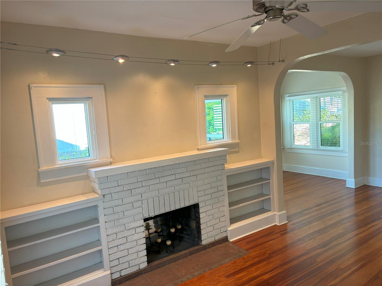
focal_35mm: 26
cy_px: 143
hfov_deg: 67.3
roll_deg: +4.3
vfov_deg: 53.1
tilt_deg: -6.5
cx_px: 191
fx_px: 287
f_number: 1.6
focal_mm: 5.96
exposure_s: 1/60
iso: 64
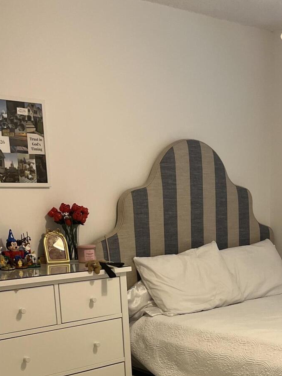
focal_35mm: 58
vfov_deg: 31.1
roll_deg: +1.2
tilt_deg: -15.7
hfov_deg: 24.7
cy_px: 363
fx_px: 630
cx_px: 233
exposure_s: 1/120
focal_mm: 5.1
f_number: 1.6
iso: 125
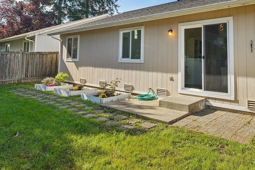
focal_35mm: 26
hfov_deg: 68.9
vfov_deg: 48.1
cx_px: 148
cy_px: 48
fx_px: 184
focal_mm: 16
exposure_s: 1/800
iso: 1600
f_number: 8
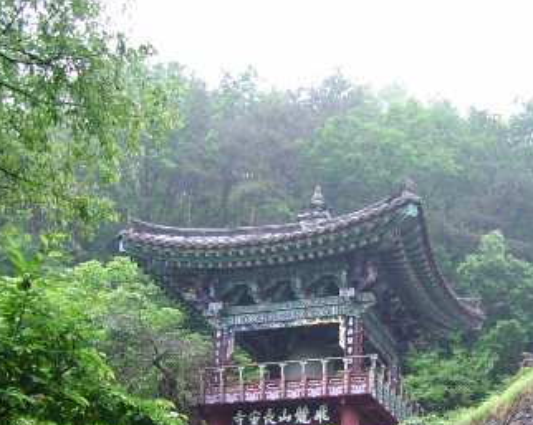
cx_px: 364
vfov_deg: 22.2
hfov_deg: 27.7
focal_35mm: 68
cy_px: 341
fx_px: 1072
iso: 100
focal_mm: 5.95
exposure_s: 1/78
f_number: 2.8
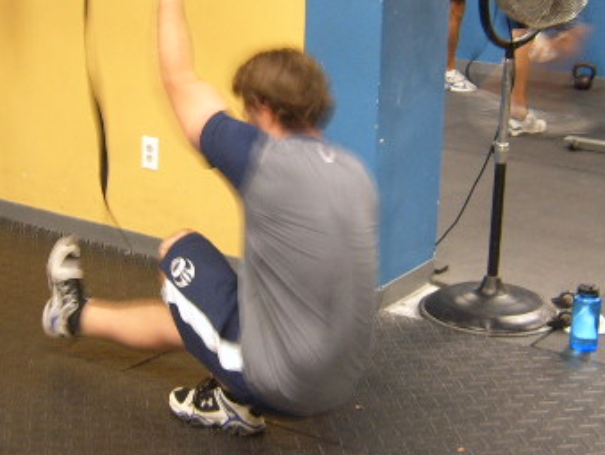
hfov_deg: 29.3
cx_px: 237
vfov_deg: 22.3
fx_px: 1155
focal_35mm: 66
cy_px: 209
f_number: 2.8
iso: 100
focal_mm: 5.8
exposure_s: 1/4
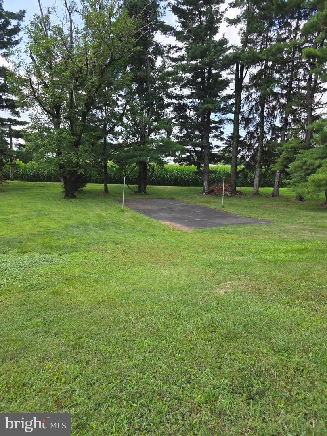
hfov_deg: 58.9
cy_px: 218
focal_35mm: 23
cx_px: 164
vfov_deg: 73.9
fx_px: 290
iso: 80
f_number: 1.7
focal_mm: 6.3
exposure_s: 1/2558
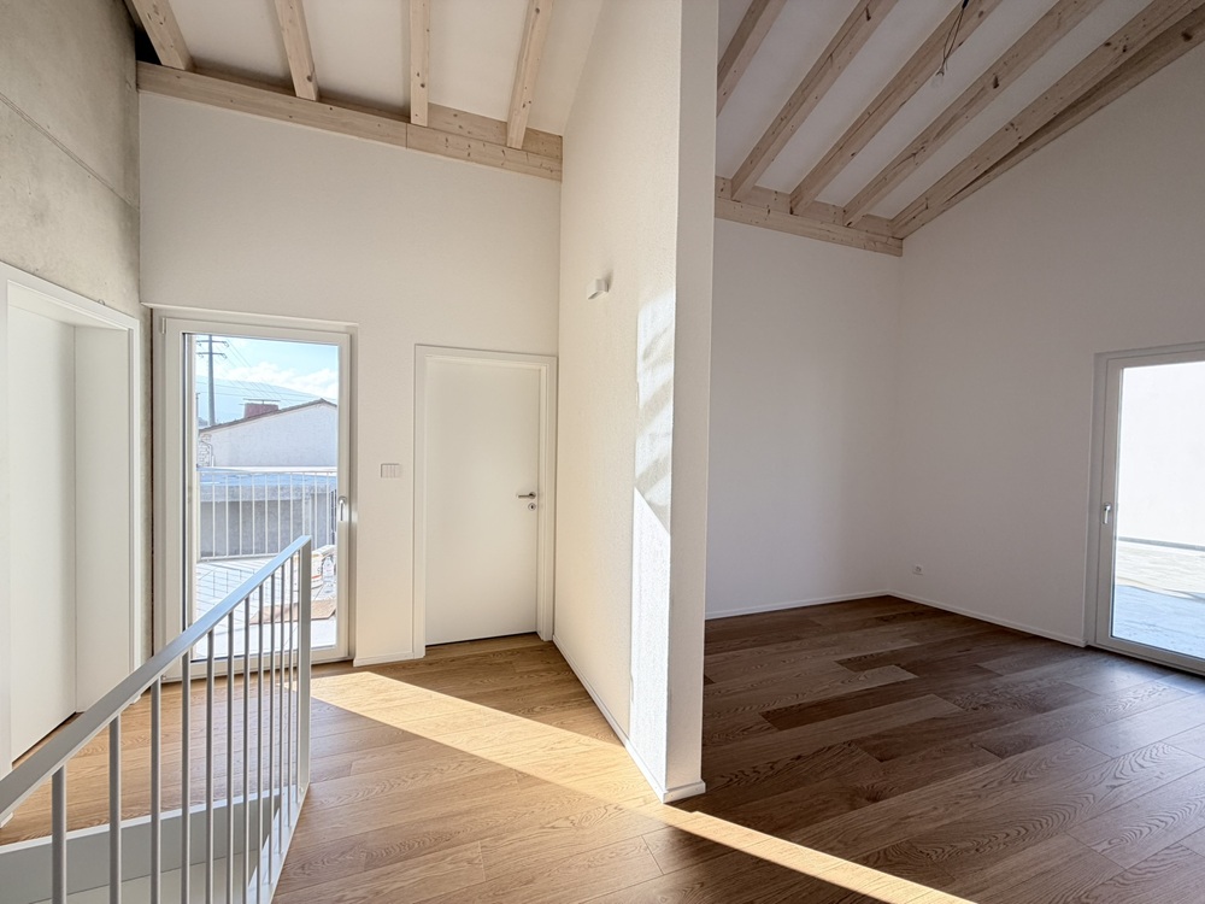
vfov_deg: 85.7
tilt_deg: -0.6
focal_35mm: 14
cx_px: 602
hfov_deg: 102.1
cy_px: 452
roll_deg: -0.6
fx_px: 487
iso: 40
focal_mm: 2.22
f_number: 2.2
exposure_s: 1/122
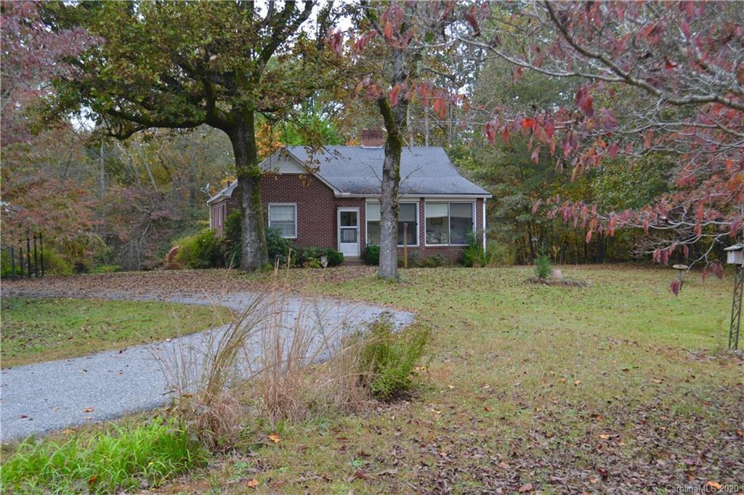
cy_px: 248
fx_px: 806
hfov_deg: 49.6
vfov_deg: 34.2
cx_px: 372
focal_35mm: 39
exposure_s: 1/125
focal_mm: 26
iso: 180
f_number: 5.6
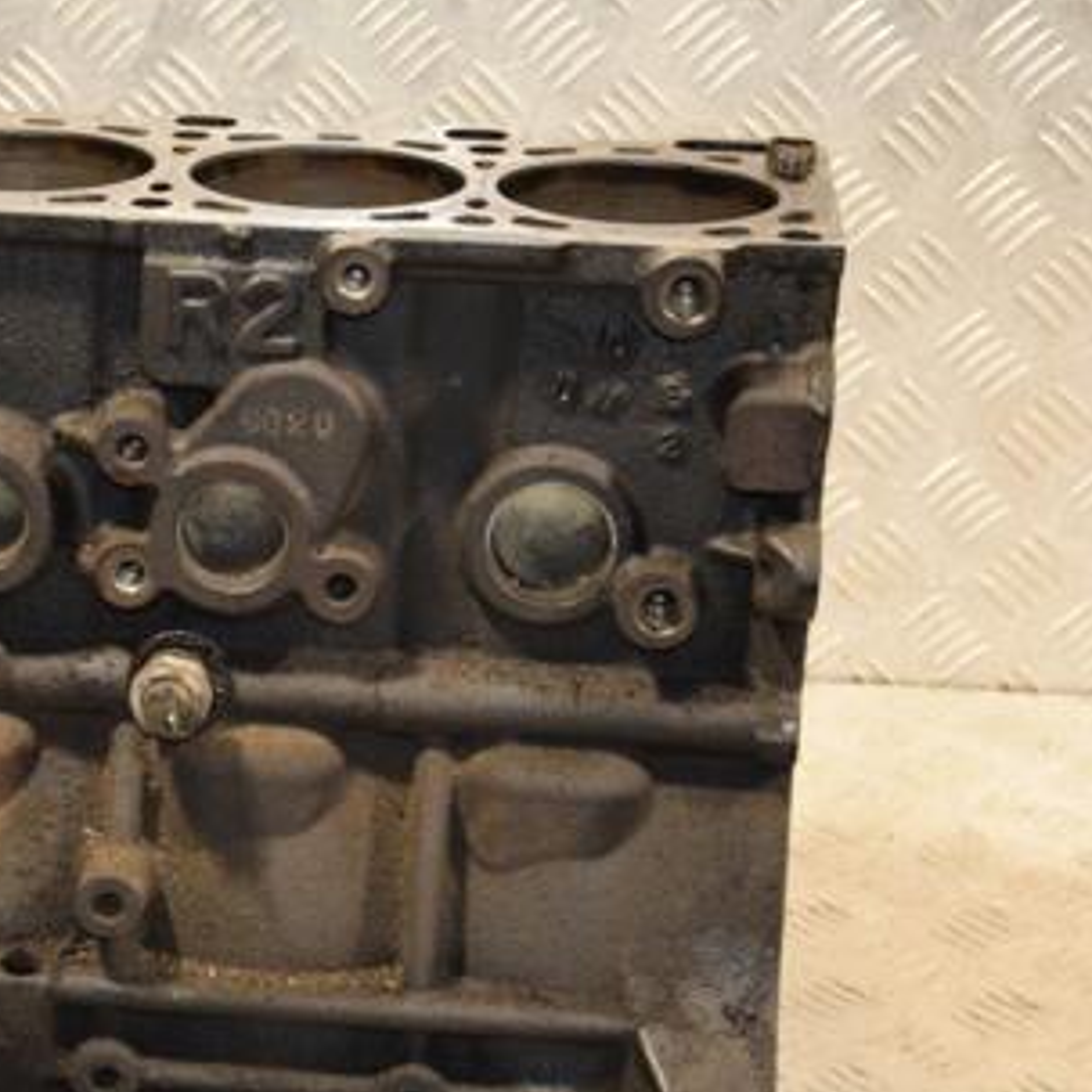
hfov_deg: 17.9
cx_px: 159
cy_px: 688
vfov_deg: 18.1
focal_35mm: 96
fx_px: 3426
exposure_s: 1/125
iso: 800
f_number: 5
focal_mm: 38
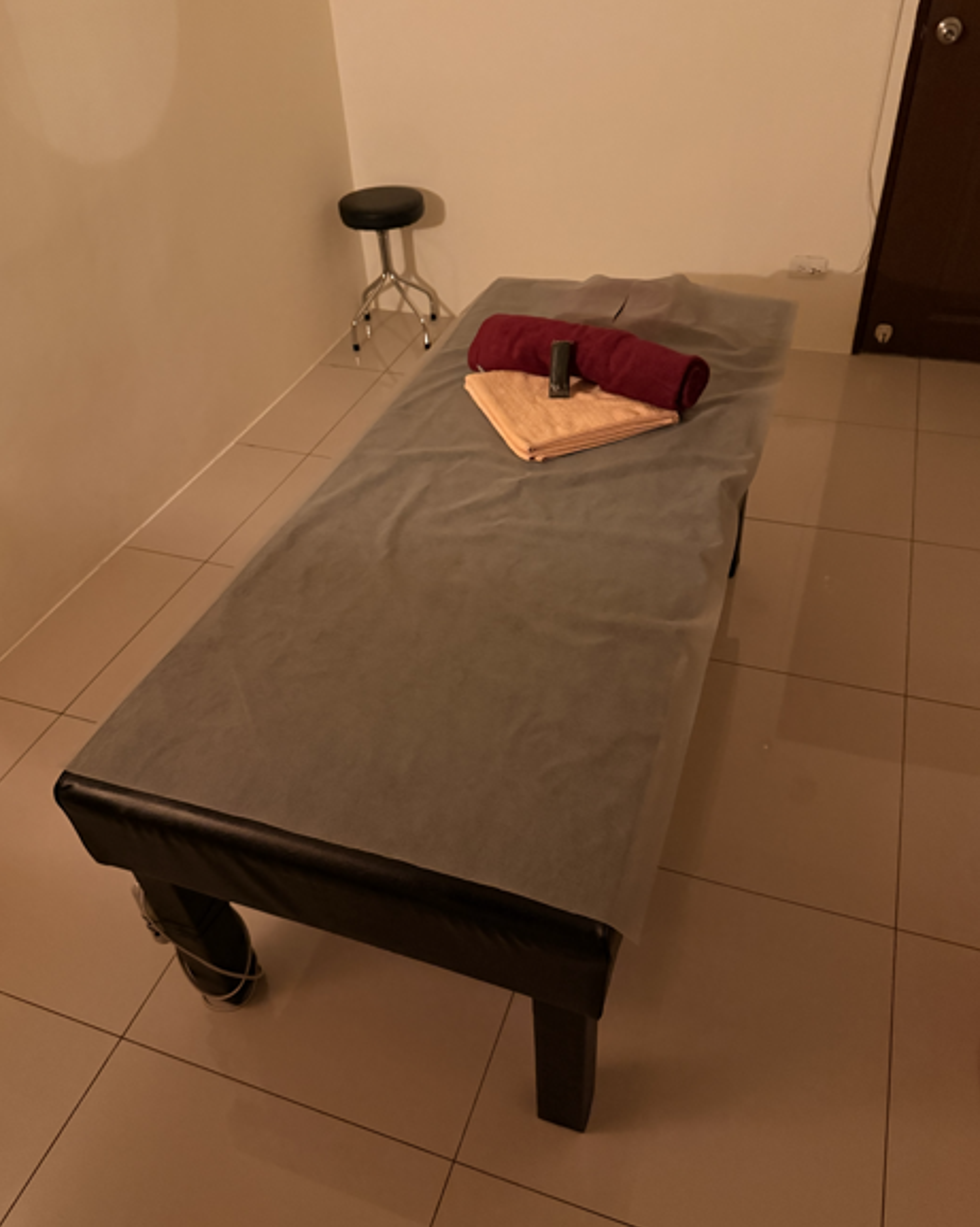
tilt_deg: -39.4
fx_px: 943
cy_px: 600
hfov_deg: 54.9
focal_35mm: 26
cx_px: 485
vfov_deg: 66.0
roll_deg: +4.0
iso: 1250
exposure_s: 1/30
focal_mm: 6.76
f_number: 1.78
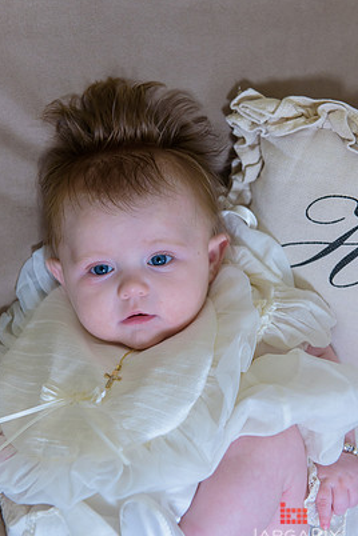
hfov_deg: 20.9
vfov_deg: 31.0
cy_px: 271
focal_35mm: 65
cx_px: 174
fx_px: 970
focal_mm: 58
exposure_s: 1/125
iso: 1600
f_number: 3.2
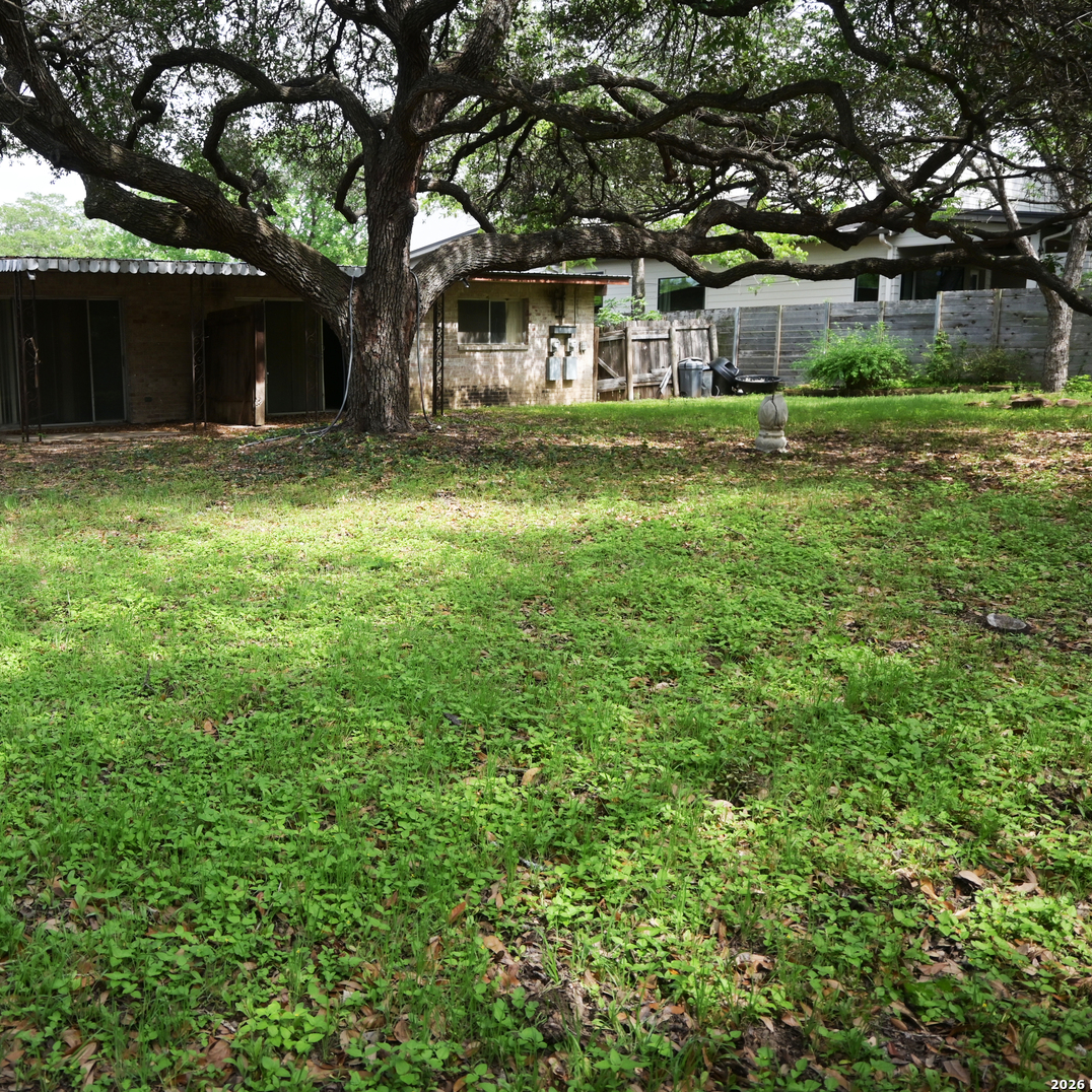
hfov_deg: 49.1
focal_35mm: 33
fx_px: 1165
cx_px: 336
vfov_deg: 50.2
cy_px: 545
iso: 200
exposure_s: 1/800
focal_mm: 17
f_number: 3.5
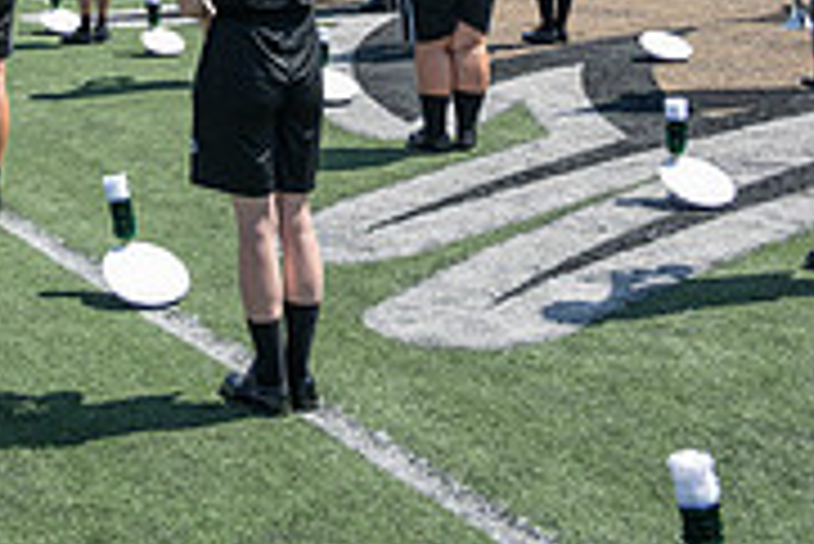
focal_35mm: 77
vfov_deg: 16.1
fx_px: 1742
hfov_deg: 25.7
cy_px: -299
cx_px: 135
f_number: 5
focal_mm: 24
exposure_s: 1/1600
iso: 200
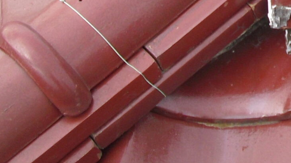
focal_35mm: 137
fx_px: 1057
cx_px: 404
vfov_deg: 8.5
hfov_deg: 14.8
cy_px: -136
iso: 100
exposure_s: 1/400
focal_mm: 6.3
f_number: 3.1
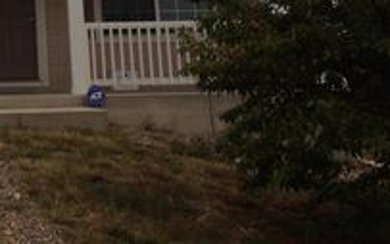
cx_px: -58
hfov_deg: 22.5
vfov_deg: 14.4
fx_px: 914
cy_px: -101
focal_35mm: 86
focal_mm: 4.12
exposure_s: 1/385
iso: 50
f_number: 2.4
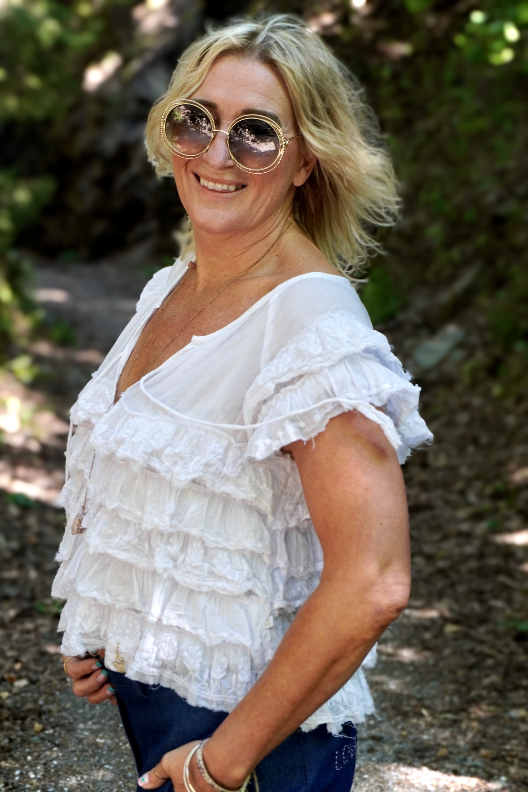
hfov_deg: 19.7
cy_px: 396
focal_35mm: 69
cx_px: 264
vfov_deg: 29.2
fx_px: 1518
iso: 800
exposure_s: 1/160
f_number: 5.6
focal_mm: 46
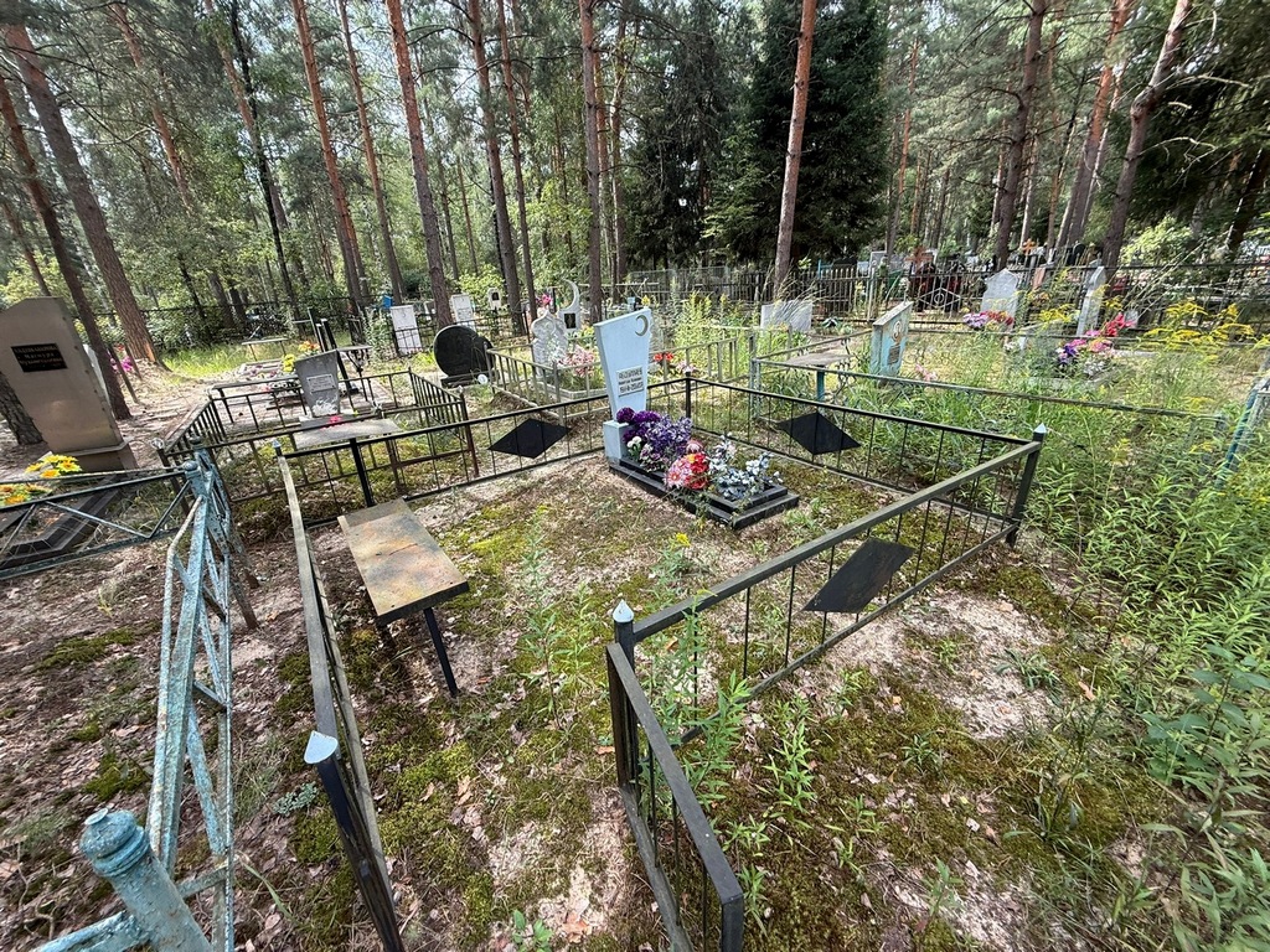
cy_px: 476
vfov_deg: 85.7
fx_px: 514
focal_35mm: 14
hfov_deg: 102.1
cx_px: 635
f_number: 2.2
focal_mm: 2.22
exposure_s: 1/201
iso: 50
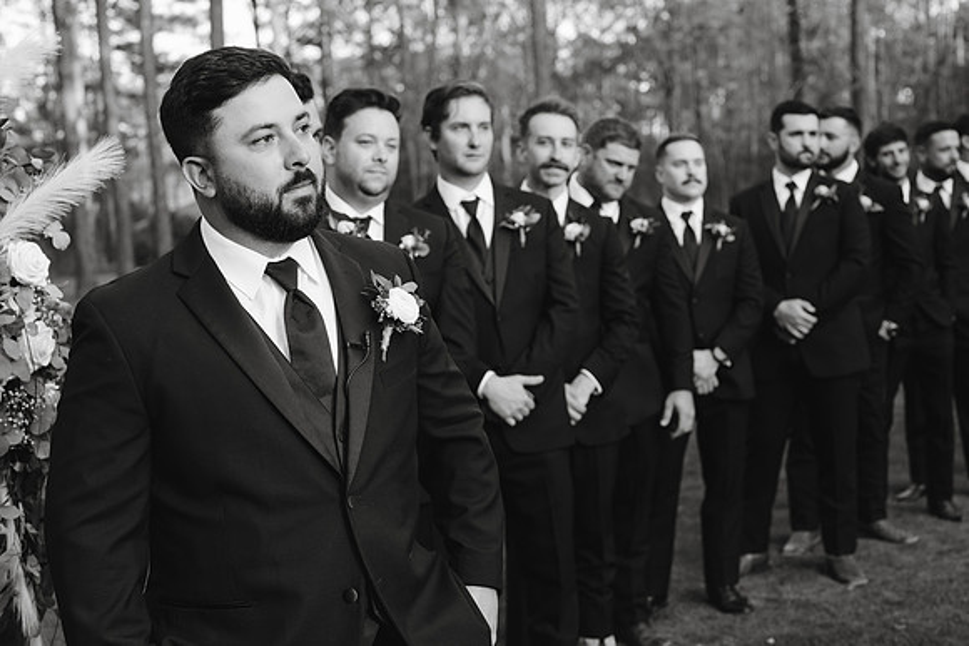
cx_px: 549
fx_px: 1524
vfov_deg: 23.9
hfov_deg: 35.2
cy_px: 323
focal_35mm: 57
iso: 400
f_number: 4.5
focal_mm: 50
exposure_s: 1/400
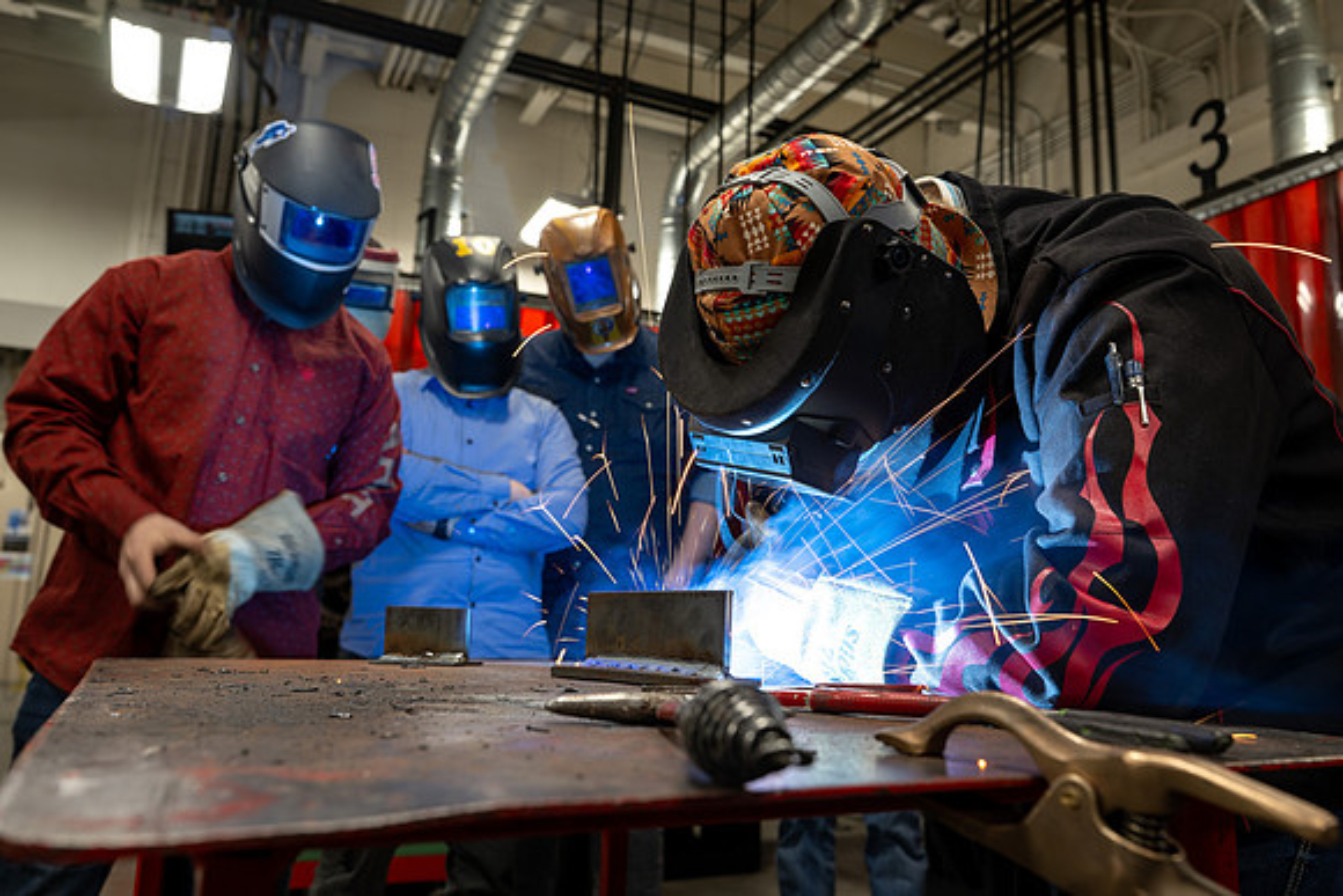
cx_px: 735
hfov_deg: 62.7
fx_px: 1100
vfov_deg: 44.2
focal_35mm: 29
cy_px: 397
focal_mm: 26.5
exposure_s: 1/15
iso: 80
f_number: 5
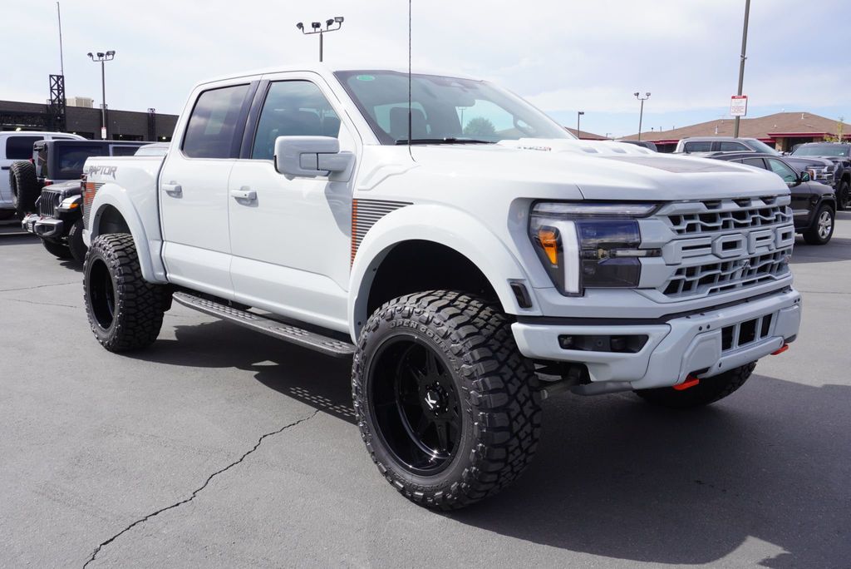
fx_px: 745
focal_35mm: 32
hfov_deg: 59.5
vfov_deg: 41.8
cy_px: 284
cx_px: 426
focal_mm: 21
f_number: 9
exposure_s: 1/125
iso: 100
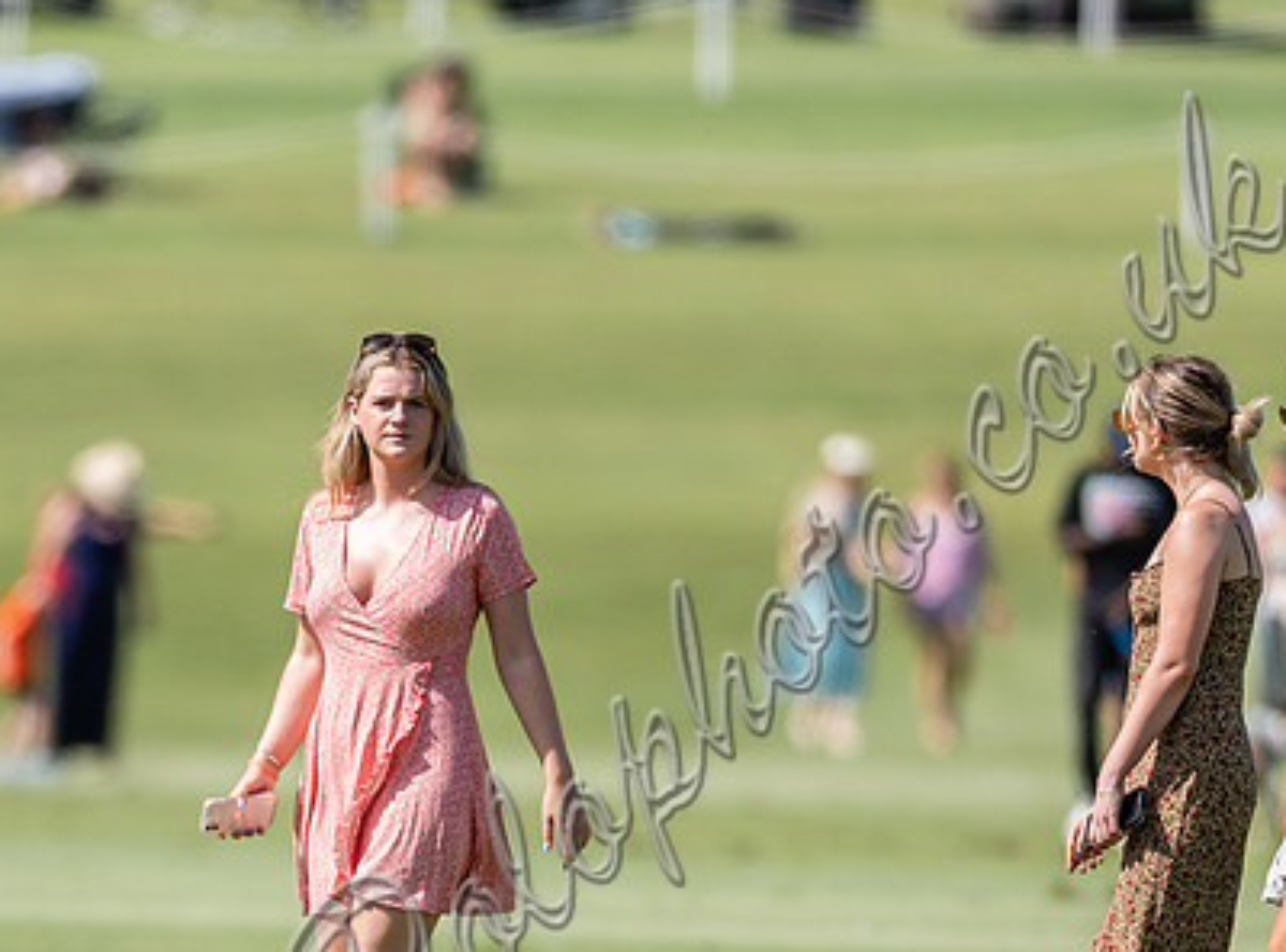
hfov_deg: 1.7
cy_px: 863
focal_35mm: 1152
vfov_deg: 1.3
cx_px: 294
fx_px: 42593
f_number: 4
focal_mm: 500
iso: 320
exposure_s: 1/2500
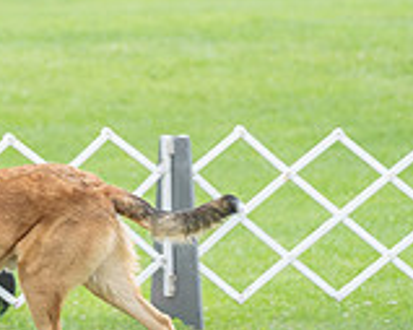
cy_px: 19
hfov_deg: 3.9
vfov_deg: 3.2
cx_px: -283
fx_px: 5973
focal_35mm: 489
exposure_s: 1/400
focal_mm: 143
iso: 400
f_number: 4.5
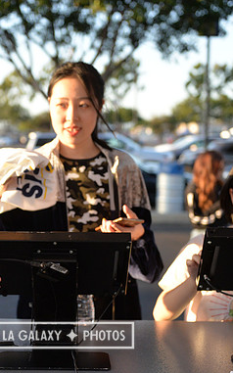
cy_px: 188
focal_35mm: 62
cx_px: 65
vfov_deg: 33.0
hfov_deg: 20.8
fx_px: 630
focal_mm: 40
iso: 1800
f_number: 2.8
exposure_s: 1/4000
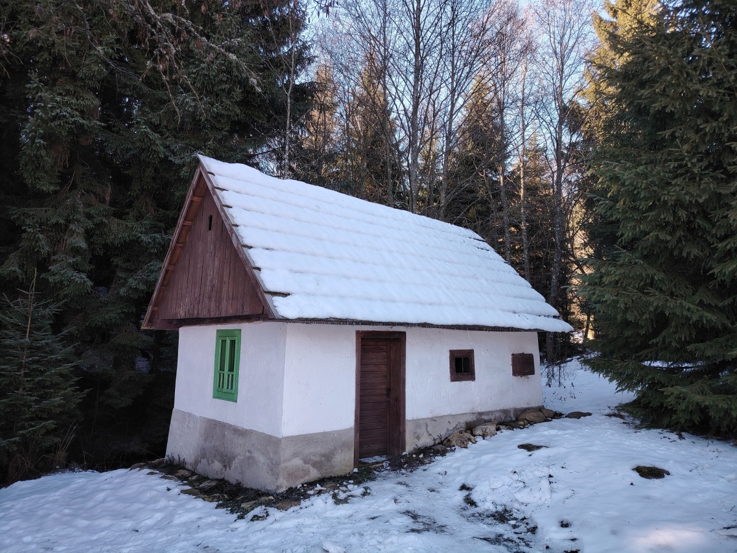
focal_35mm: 24
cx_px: 368
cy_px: 276
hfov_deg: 71.6
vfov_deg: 56.8
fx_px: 511
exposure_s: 1/100
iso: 114
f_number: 1.75
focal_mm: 5.25
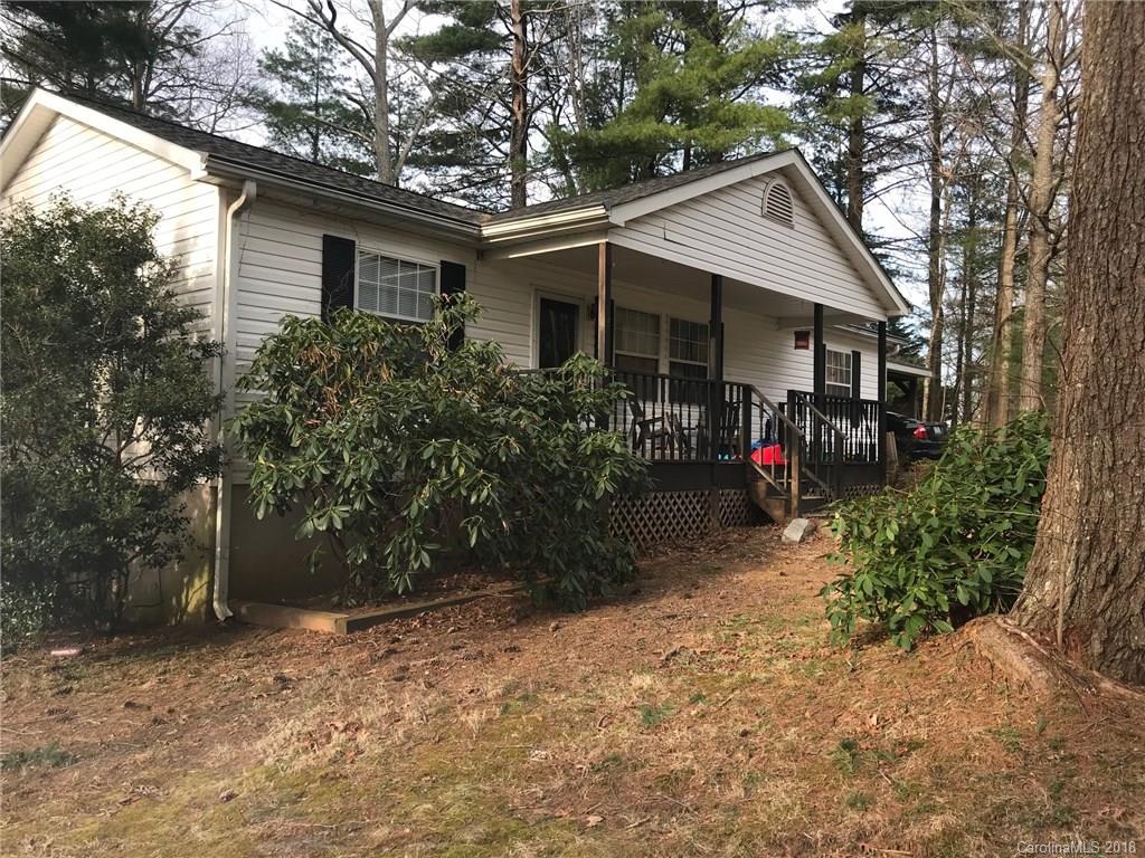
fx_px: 926
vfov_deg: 49.7
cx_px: 572
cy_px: 429
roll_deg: -1.2
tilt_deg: +2.3
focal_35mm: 28
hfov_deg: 63.4
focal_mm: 3.99
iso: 20
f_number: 1.8
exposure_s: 1/242
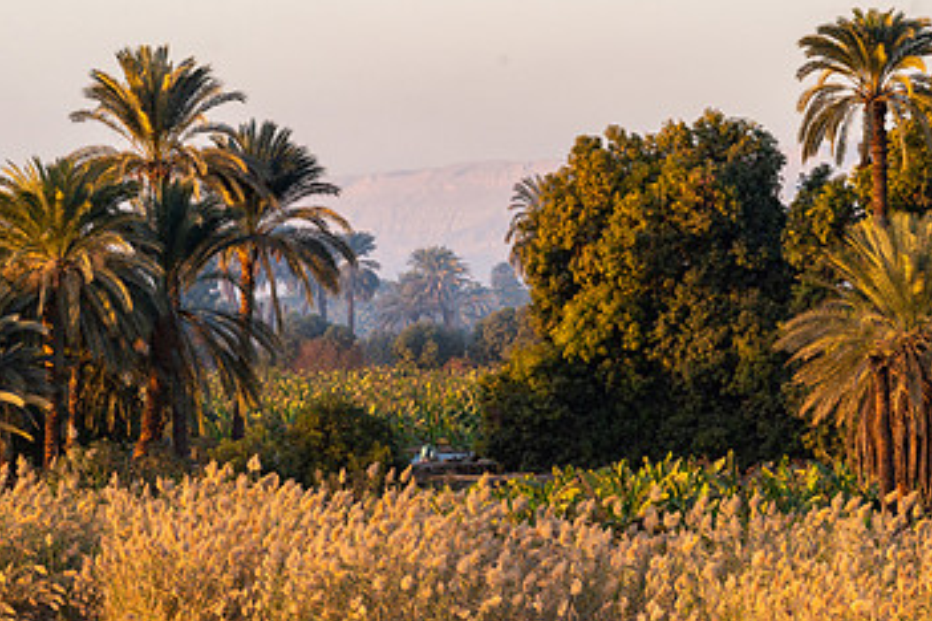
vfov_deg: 3.8
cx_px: 715
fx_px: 9475
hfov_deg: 5.6
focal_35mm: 366
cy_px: 390
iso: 450
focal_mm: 200
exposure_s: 1/125
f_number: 11
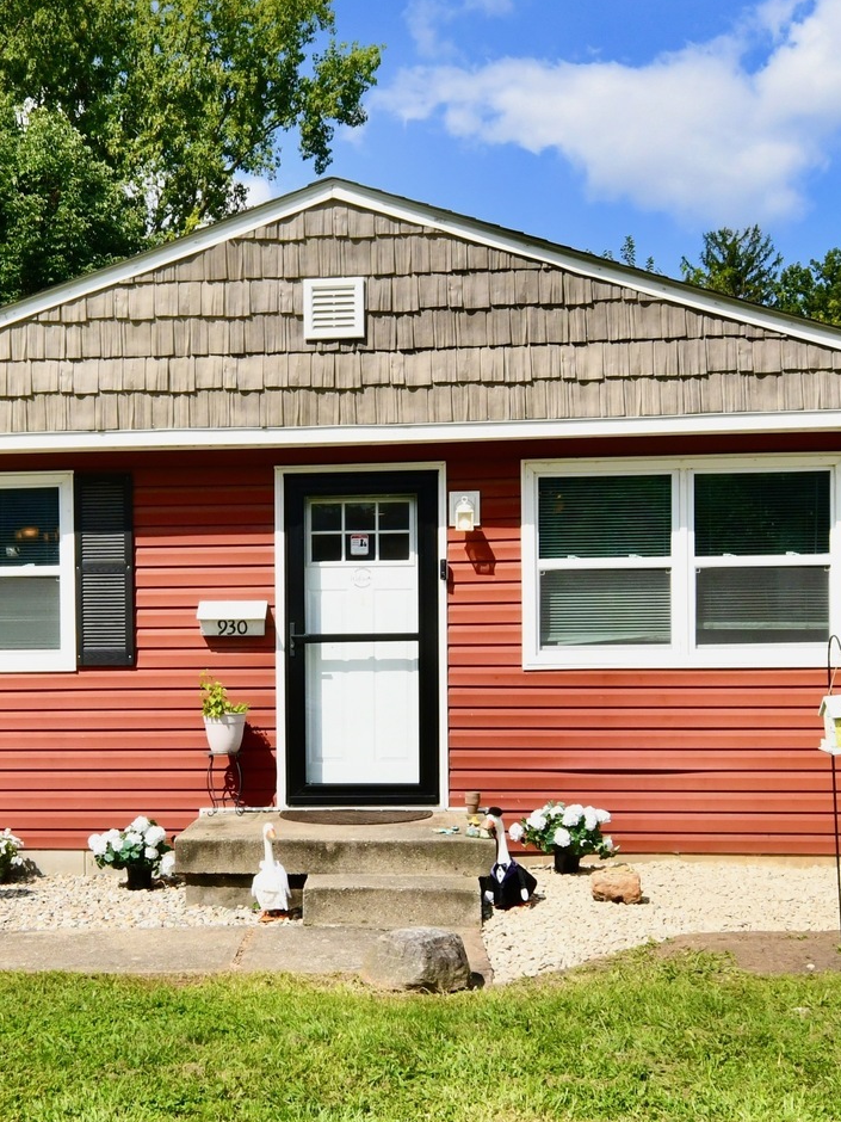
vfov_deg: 42.7
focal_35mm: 44
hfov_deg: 32.2
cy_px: 690
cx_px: 208
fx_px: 1425
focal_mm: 14
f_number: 13
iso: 640
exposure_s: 1/640
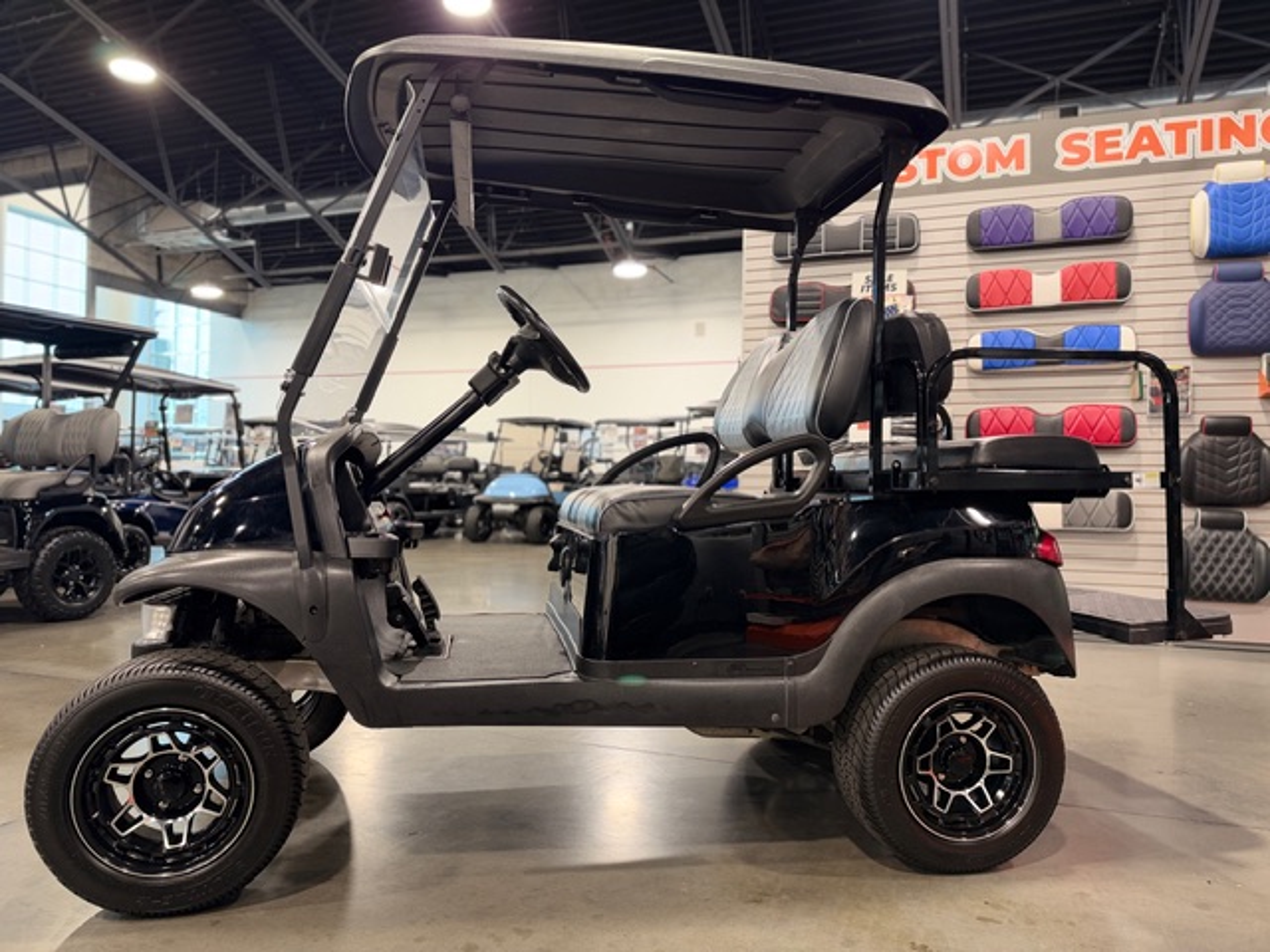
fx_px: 881
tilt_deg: +1.2
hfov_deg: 71.6
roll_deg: -0.5
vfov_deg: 56.8
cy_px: 476
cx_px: 635
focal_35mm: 24
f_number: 1.48
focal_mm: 6.93
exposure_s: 1/60
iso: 160
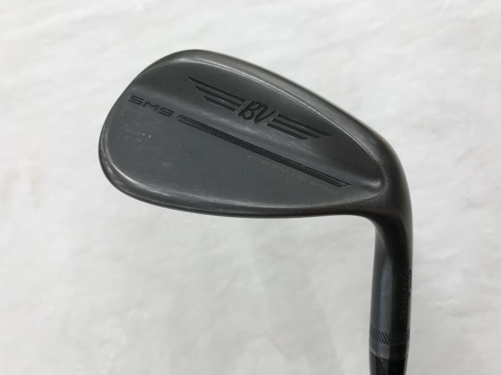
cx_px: 255
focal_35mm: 29
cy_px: 190
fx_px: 420
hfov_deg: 61.7
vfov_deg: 48.2
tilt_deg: -69.3
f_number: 1.8
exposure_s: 1/120
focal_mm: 3.99
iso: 32
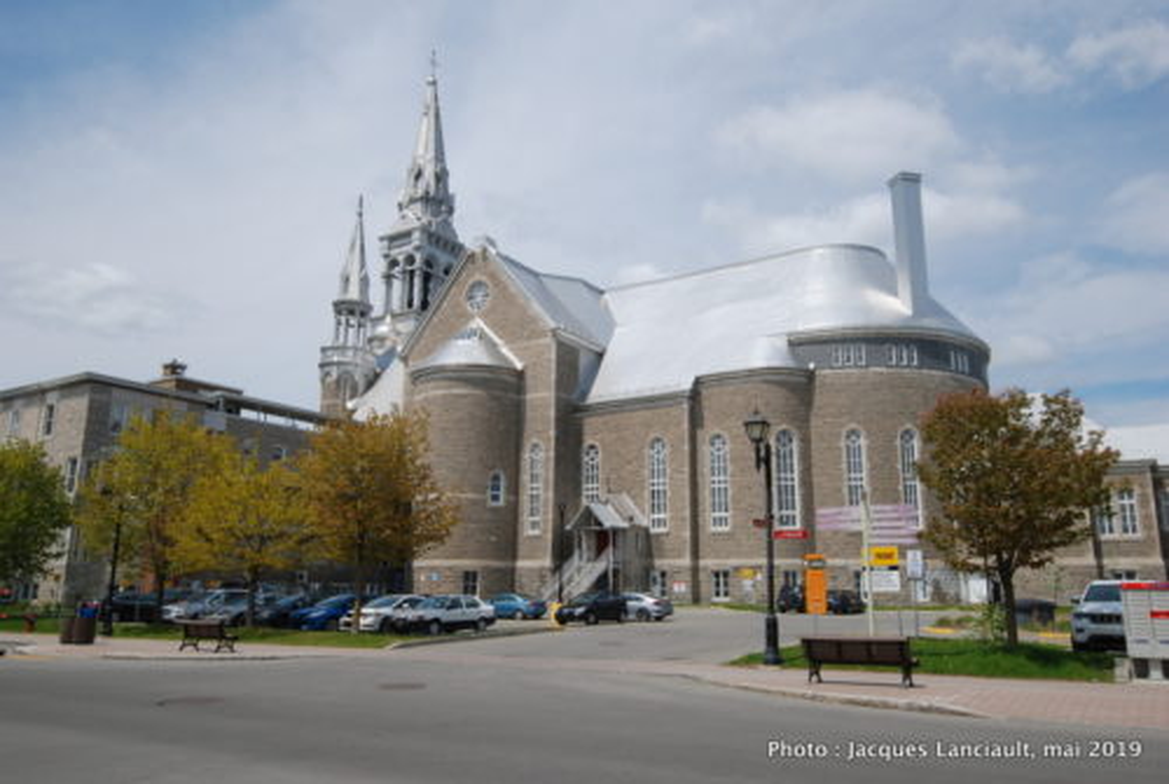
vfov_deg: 48.1
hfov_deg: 67.3
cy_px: 392
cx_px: 584
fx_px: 878
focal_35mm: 27
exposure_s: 1/100
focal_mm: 18
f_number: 14
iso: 100
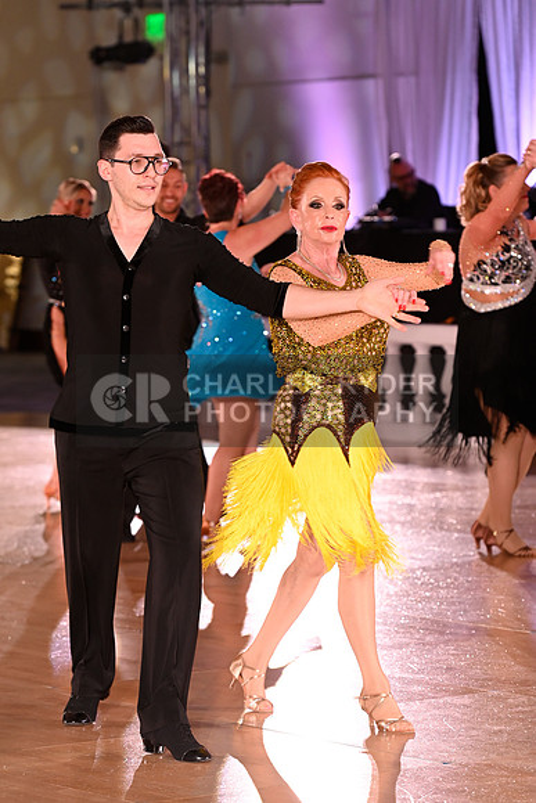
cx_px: 268
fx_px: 3459
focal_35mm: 155
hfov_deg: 8.9
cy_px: 402
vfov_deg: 13.2
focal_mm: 155
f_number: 5
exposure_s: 1/200
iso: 2000
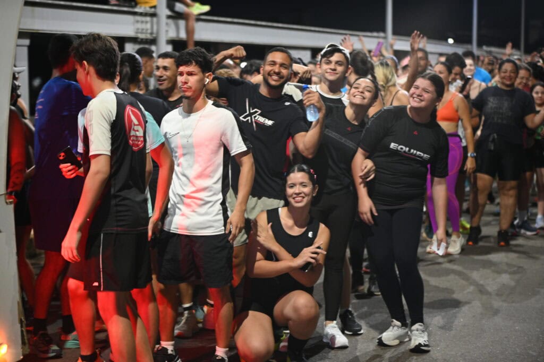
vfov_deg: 16.6
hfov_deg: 24.8
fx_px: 1239
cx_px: 272
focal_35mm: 82
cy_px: 181
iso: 3200
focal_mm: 82
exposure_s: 1/80
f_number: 2.8
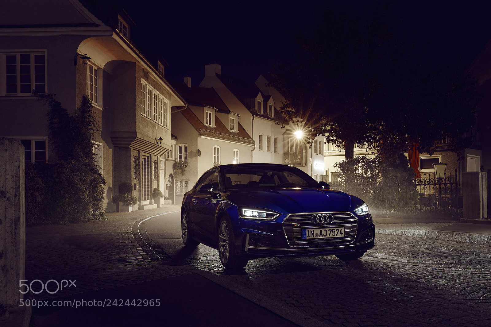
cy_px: 164
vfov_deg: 37.8
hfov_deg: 54.4
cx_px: 246
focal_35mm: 35
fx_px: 477
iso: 100
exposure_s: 10
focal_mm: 35
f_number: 13
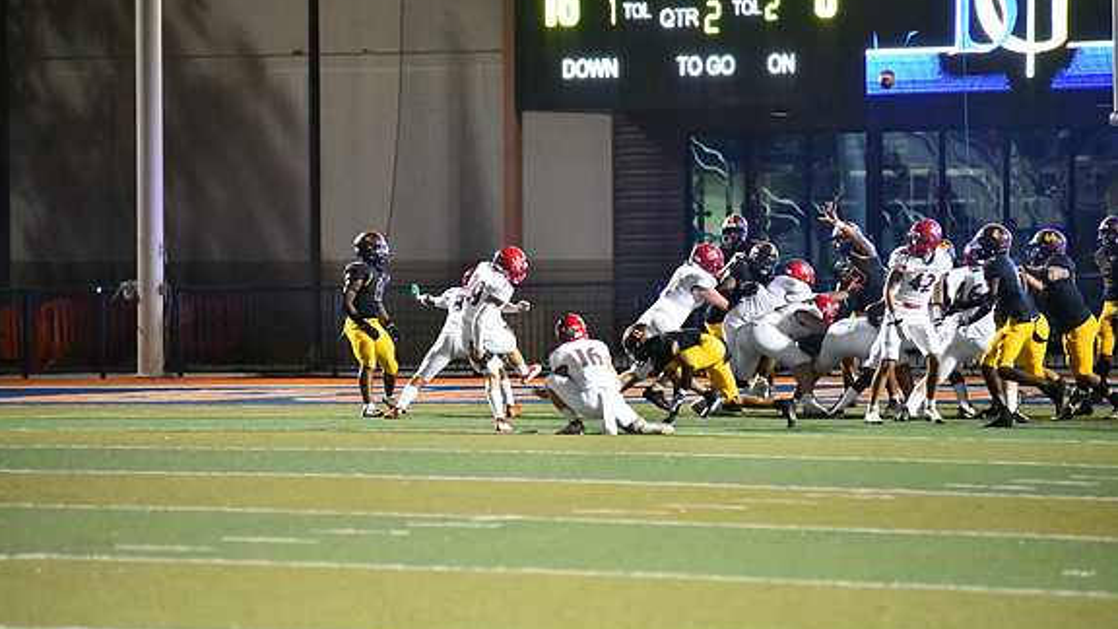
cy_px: 314
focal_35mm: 211
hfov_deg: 10.2
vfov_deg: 5.8
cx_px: 557
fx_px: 6255
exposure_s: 1/3200
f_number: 2.8
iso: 22800
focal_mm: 200
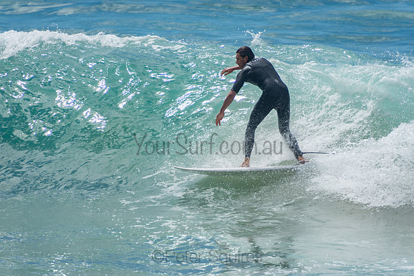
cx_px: 207
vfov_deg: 2.3
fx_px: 6901
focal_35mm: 600
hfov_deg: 3.4
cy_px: 138
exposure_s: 1/1250
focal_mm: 400
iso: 160
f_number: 5.6
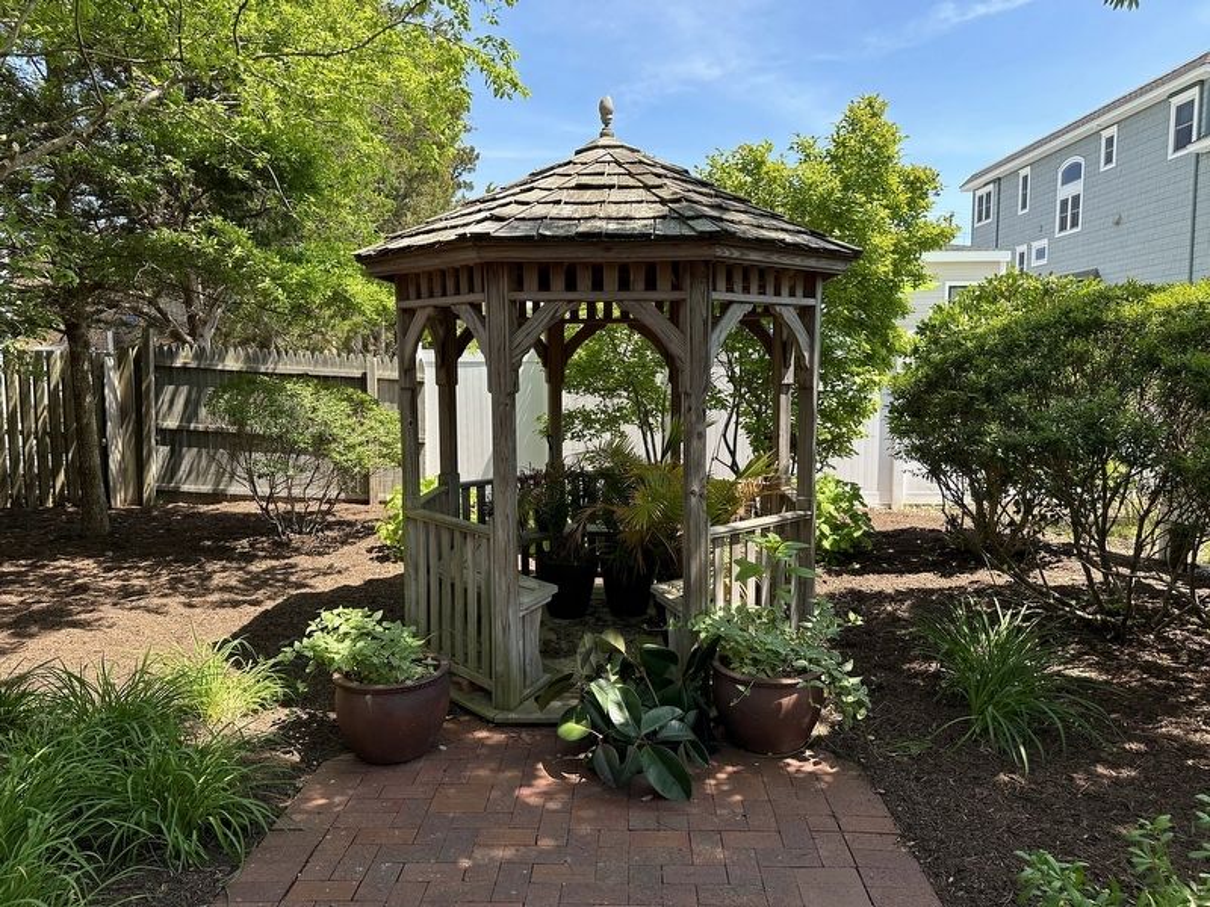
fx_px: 839
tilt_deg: -5.6
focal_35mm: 24
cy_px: 454
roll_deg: -0.1
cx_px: 605
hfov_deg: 71.6
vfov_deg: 56.8
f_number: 1.78
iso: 80
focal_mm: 6.86
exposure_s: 1/1009
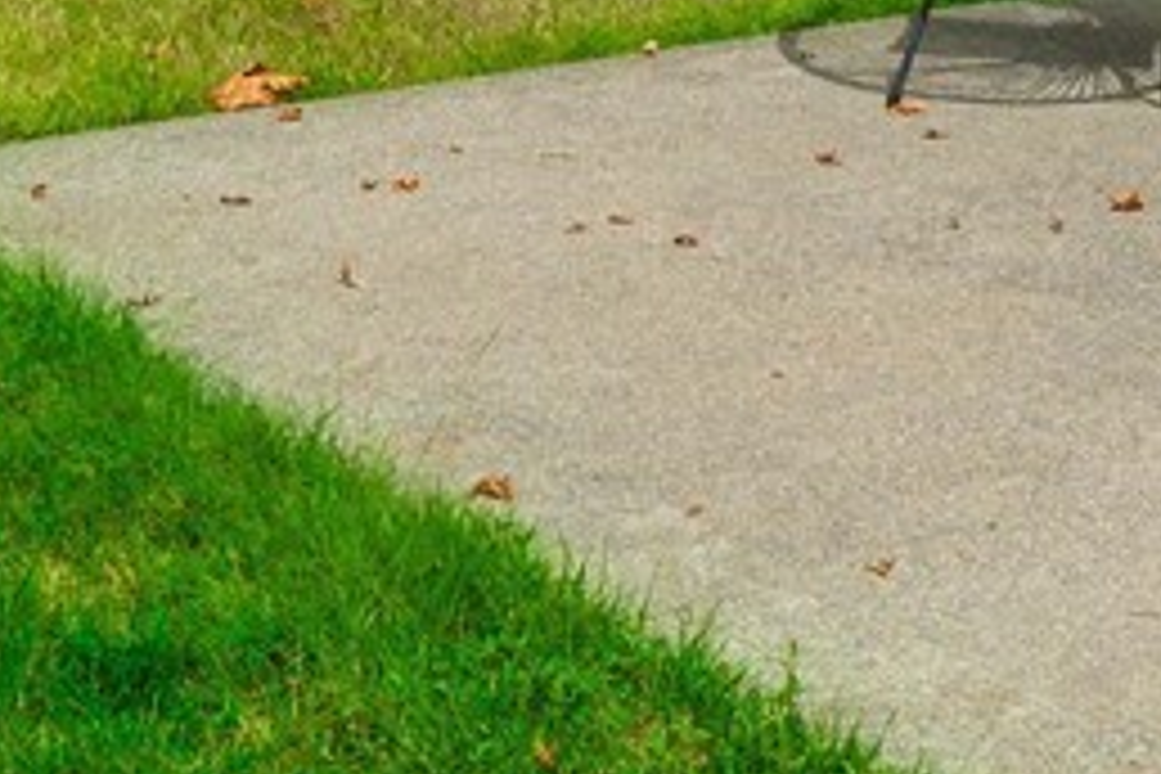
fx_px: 5095
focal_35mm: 158
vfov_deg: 8.0
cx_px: 1168
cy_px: -1069
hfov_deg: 12.8
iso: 100
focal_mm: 24
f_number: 6.3
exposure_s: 1/640
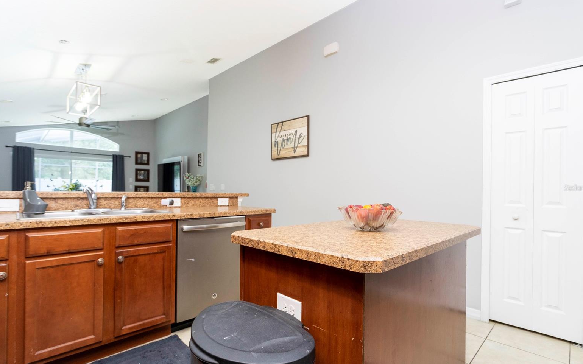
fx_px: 286
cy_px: 188
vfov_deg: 65.0
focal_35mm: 18
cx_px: 295
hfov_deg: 91.1
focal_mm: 17
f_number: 8
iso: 640
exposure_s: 1/8
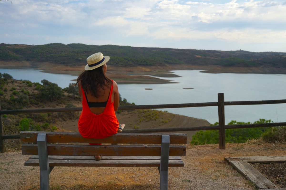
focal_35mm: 38
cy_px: 95
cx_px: 143
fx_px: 298
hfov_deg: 51.3
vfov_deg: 35.5
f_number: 4.5
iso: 160
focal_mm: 25
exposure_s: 1/2000
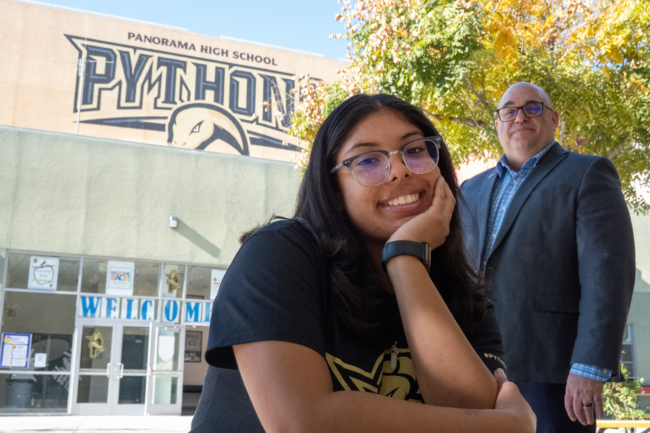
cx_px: 325
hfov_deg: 47.4
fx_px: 740
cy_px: 216
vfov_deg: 32.6
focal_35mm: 41
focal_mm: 15.28
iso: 800
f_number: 5
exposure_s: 1/640
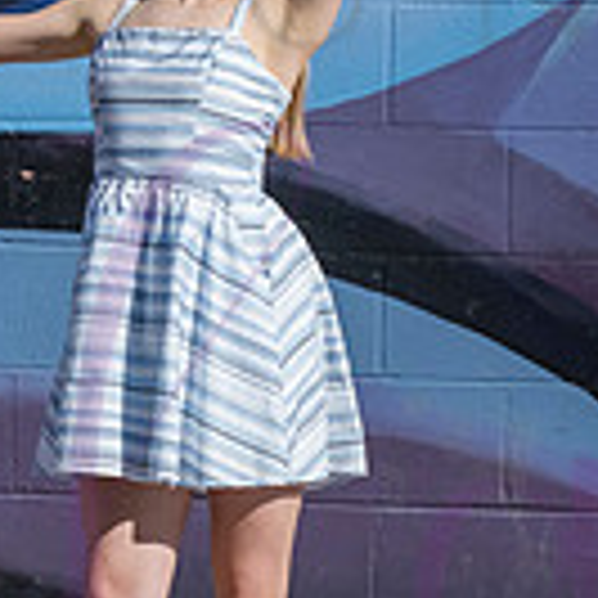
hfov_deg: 5.1
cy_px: 214
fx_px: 6665
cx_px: -58
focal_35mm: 341
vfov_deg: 5.1
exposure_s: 1/1000
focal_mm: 92
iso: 400
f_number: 9
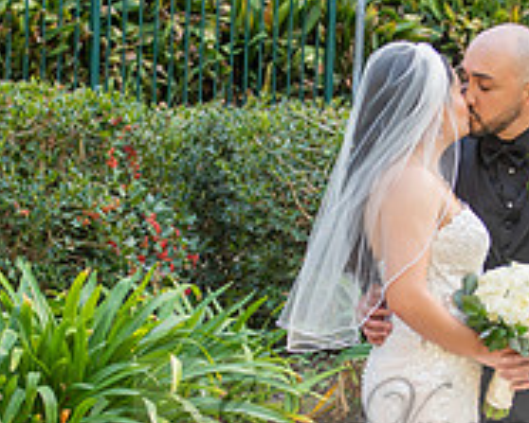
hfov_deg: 16.1
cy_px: 358
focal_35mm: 119
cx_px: 334
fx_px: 1864
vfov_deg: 12.9
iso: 320
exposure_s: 1/250
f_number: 3.5
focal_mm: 29
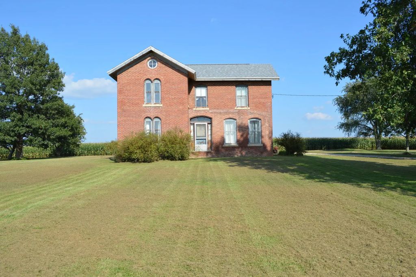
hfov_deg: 67.4
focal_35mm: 27
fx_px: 312
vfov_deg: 47.9
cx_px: 208
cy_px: 138
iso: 100
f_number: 8
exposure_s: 1/250
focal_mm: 18
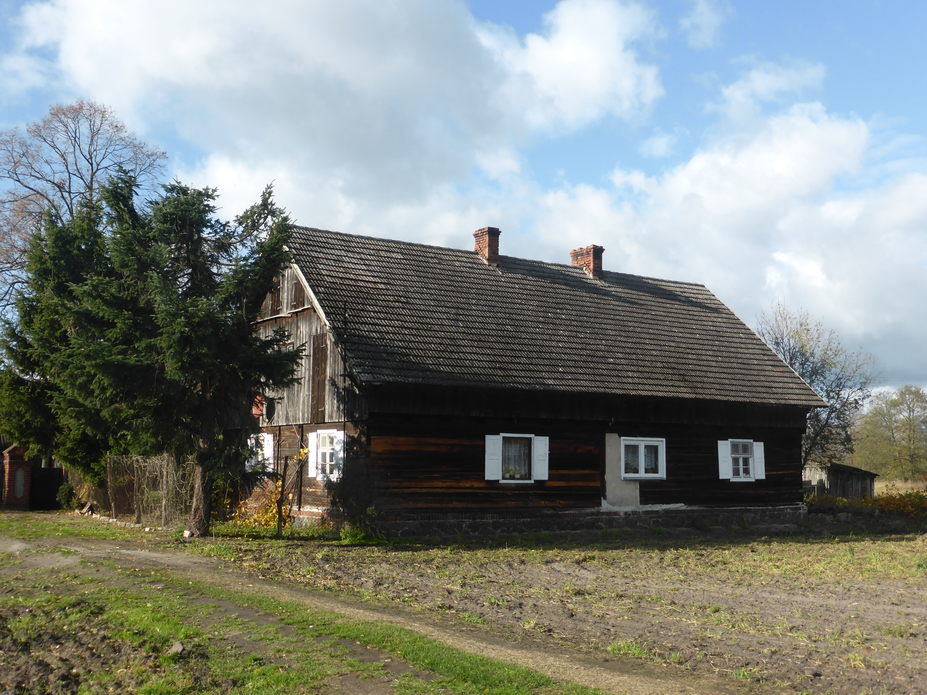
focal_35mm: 40
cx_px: 464
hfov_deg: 46.8
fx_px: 1071
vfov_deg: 36.0
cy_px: 348
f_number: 3.9
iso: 100
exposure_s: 1/500
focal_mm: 6.9
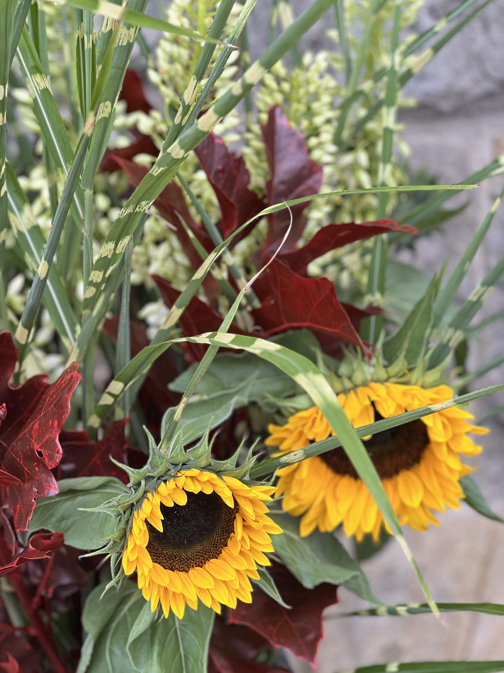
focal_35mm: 94
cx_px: 219
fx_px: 1825
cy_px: 377
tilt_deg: -22.9
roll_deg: -0.8
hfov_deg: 15.7
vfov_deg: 20.9
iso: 64
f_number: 2.8
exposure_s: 1/121
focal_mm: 9
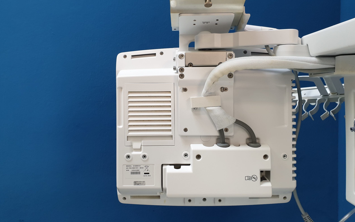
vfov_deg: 44.5
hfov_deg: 66.5
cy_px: 99
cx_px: 179
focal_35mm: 28
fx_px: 271
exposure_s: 1/50
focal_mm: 4.3
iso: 160
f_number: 2.4
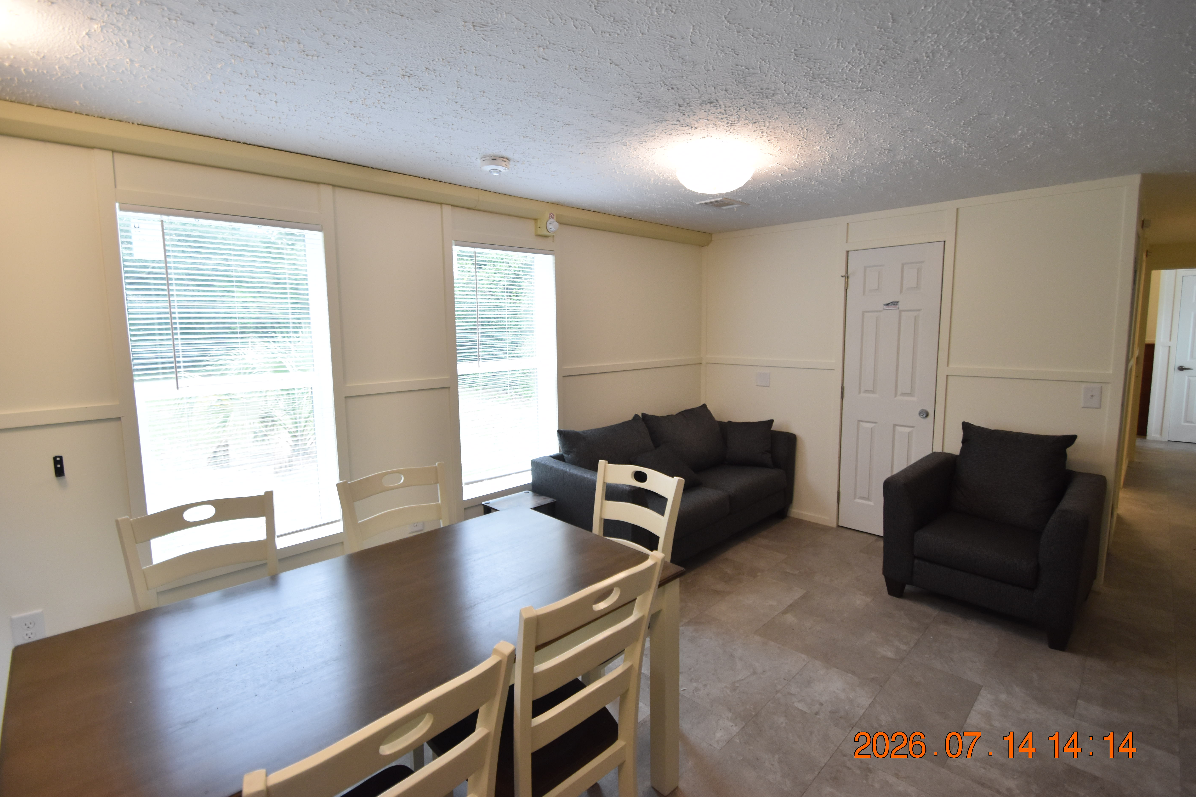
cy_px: 384
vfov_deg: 73.7
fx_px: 532
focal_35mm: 16
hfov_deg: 96.7
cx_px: 619
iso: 800
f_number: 3.5
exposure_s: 1/180
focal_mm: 10
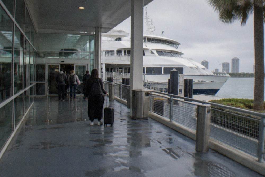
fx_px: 272
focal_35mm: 37
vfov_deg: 35.9
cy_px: 88
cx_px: 132
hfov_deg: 51.9
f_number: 10
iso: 400
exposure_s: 1/250
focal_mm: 37
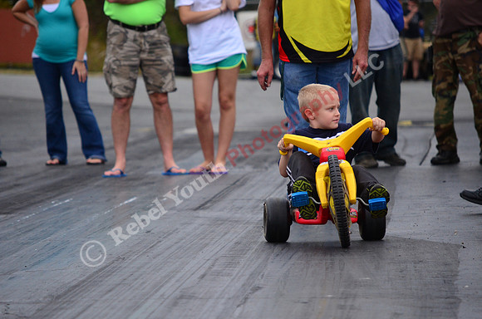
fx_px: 4008
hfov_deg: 6.9
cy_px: 160
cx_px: 241
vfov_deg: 4.6
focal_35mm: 300
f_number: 6.3
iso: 1000
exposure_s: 1/2500
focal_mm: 200
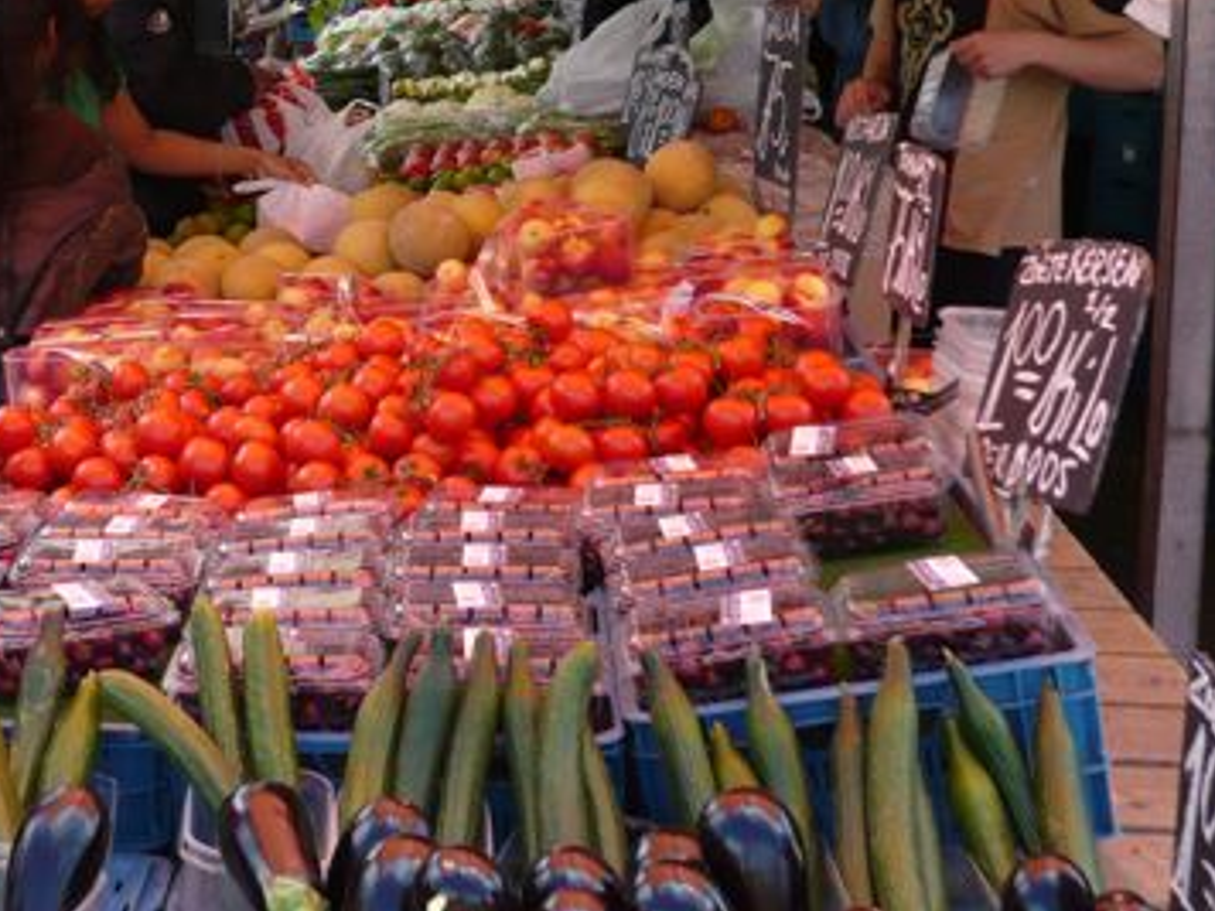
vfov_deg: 23.0
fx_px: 2211
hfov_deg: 29.7
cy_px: 205
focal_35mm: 63
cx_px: 167
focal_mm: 5.8
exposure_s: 1/320
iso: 100
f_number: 2.8
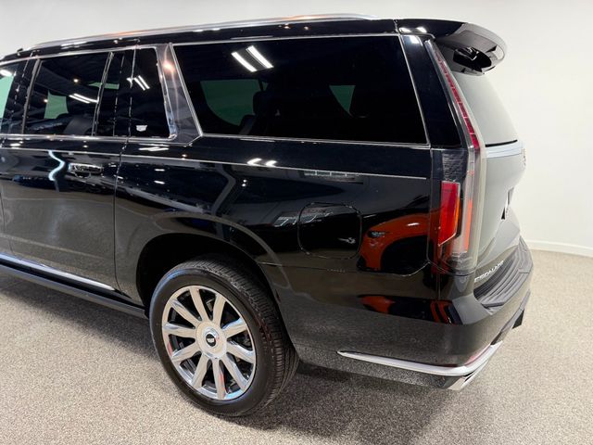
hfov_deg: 71.6
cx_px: 296
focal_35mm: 24
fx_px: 411
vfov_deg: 56.8
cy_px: 222
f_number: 1.78
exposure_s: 1/120
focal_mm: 6.76
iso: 200
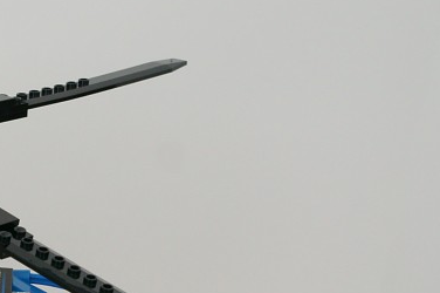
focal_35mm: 138
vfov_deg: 9.5
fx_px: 1681
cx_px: -250
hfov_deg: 13.9
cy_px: 490
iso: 400
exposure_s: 1/25
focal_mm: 27
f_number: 8
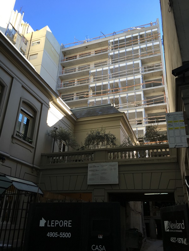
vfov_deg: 61.7
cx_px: 94
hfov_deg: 48.2
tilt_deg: +26.2
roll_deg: -0.8
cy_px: 126
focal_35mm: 29
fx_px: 211
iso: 25
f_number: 2.2
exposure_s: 1/234
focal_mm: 4.15
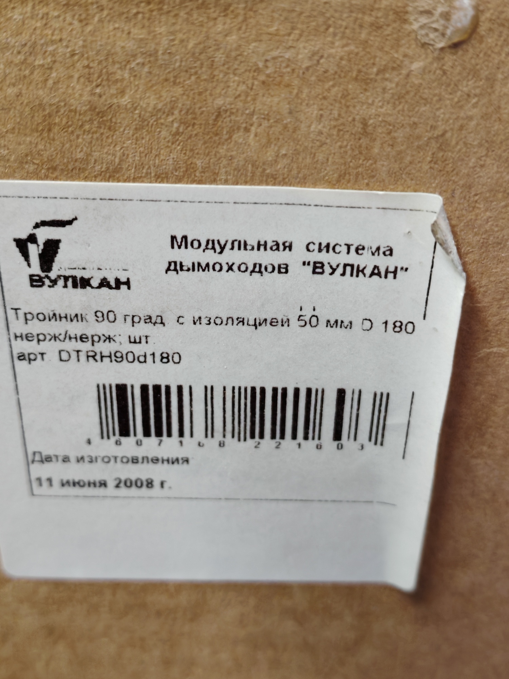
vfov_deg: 42.9
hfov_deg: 32.9
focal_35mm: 44
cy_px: 340
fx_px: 863
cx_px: 254
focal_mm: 5.52
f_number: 1.95
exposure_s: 1/50
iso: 800
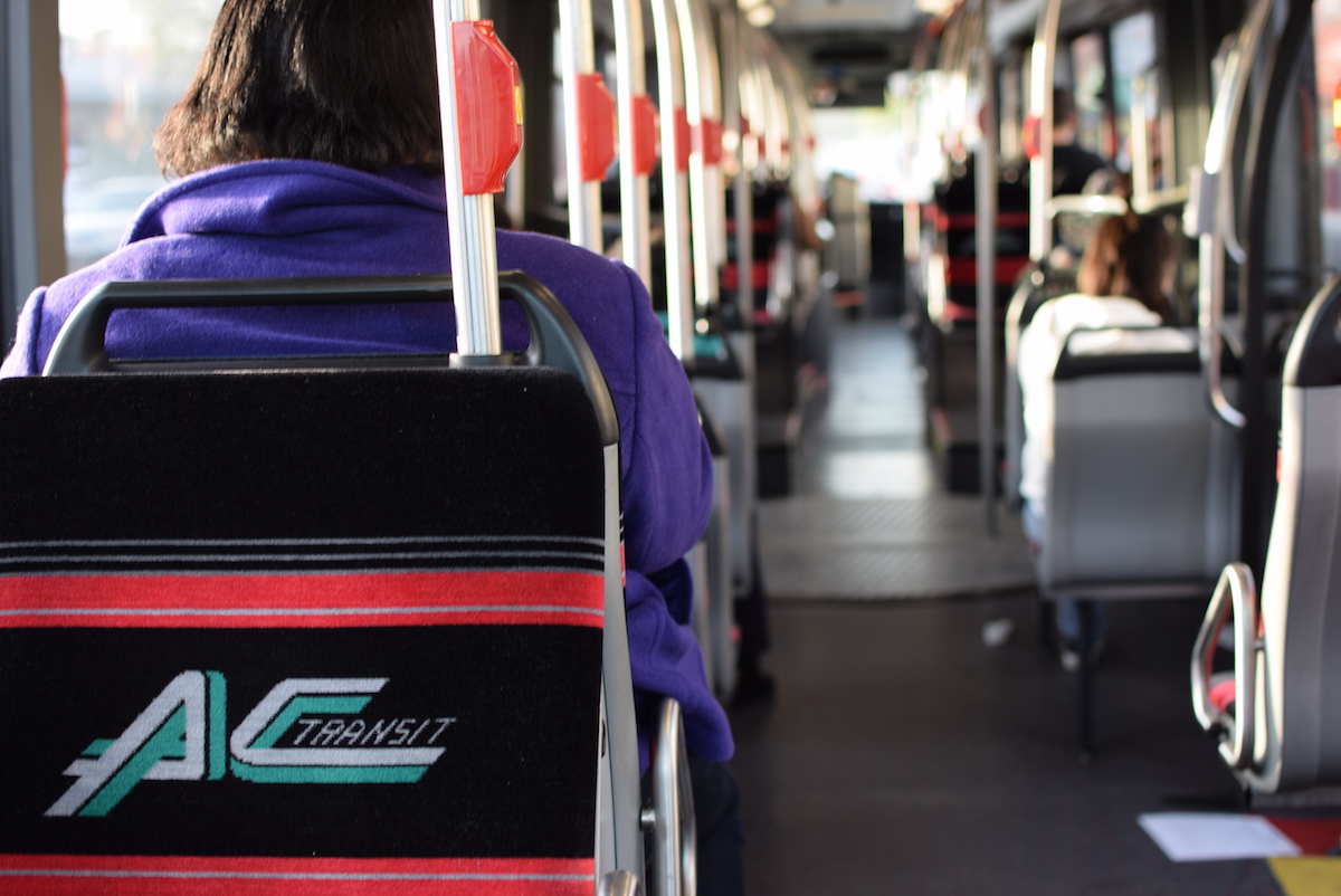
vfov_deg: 25.8
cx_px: 670
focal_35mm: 52
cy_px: 448
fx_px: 1957
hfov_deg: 37.8
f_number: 3.2
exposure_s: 1/40
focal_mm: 35
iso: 100
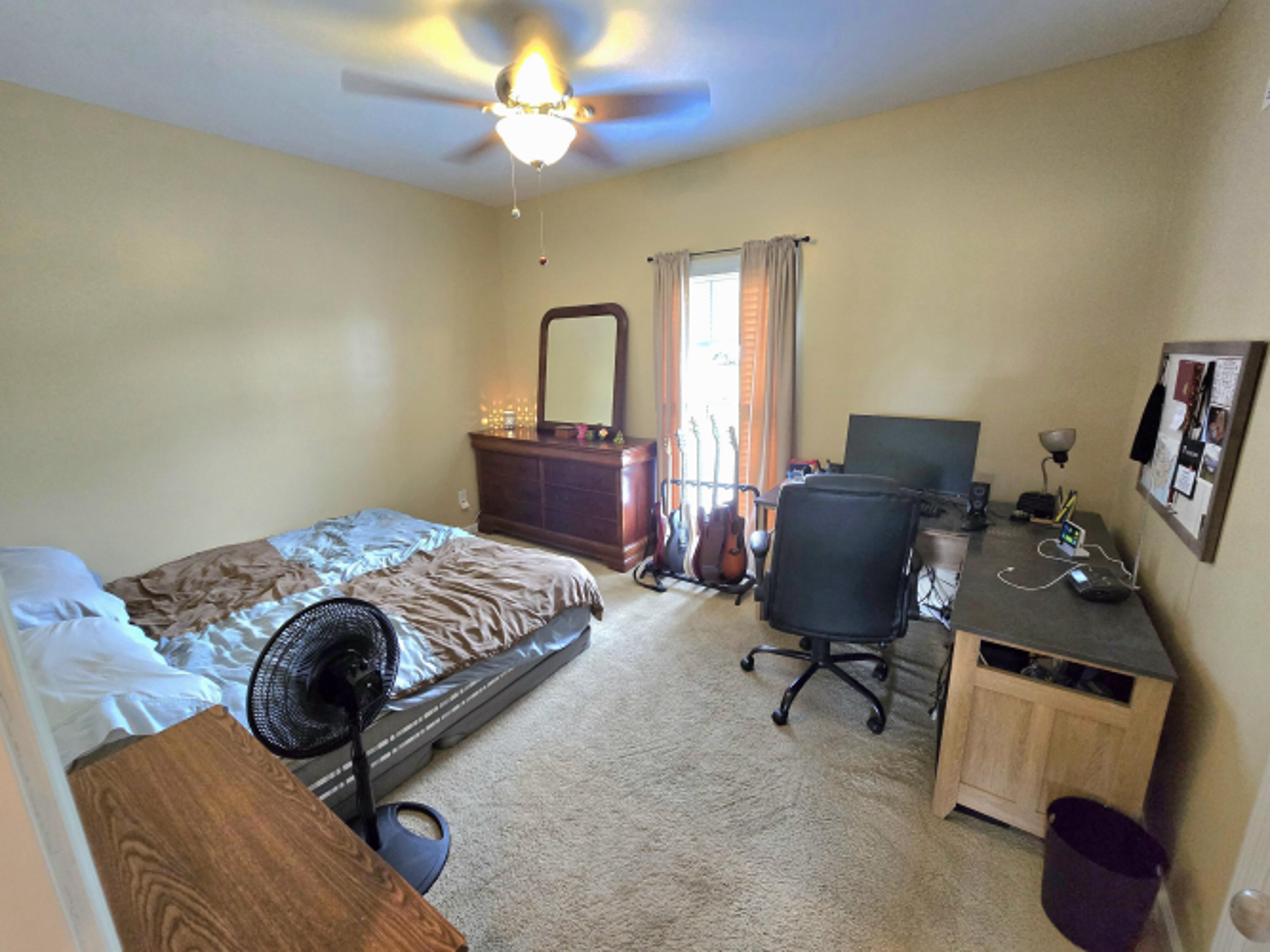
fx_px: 477
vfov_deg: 89.9
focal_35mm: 13
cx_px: 635
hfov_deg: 106.2
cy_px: 476
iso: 500
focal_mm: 2.2
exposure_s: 1/60.2
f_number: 2.2
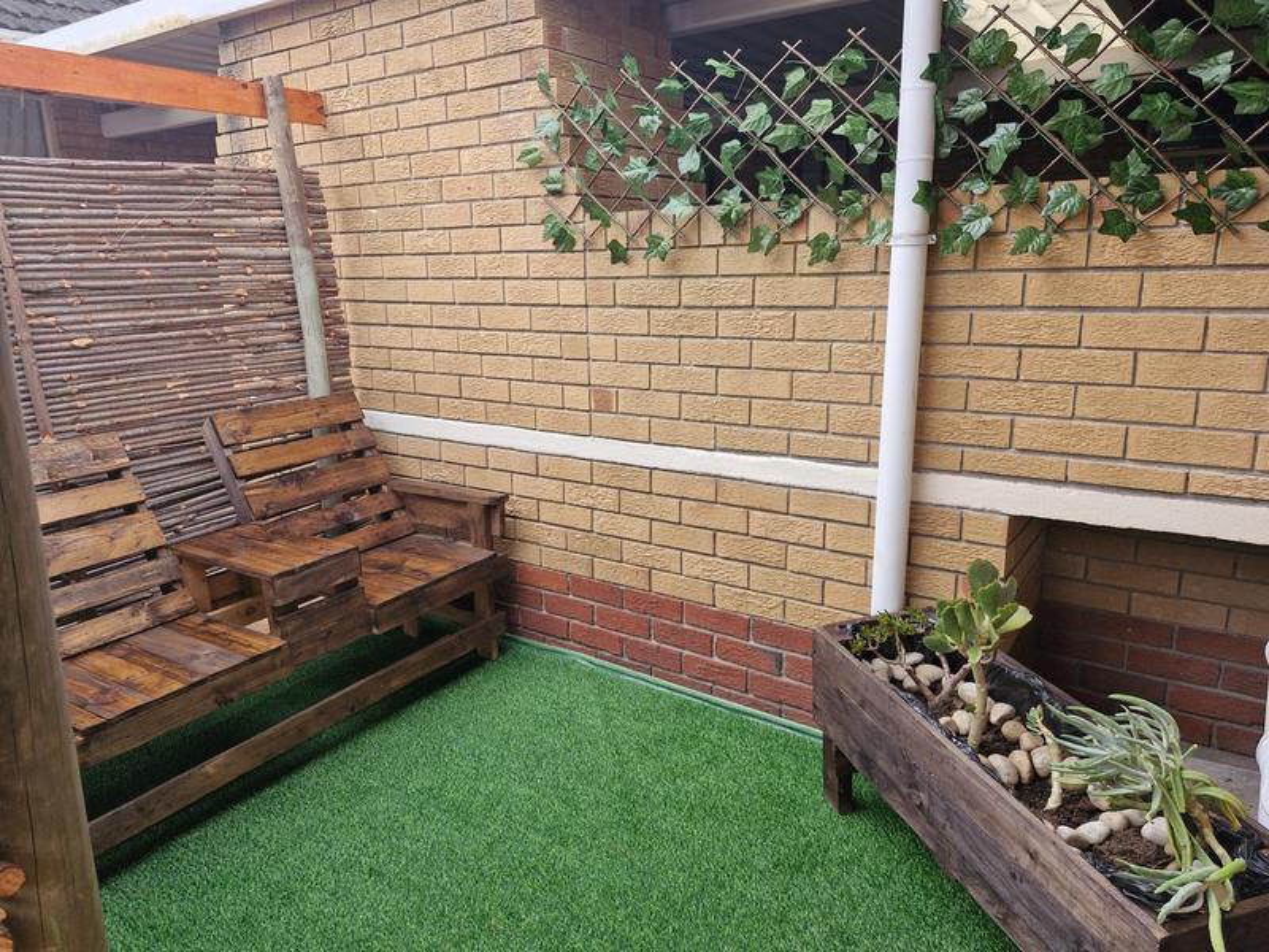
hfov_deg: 73.9
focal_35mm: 23
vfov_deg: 58.9
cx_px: 634
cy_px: 476
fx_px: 843
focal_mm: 5.54
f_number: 1.8
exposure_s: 1/180
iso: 64
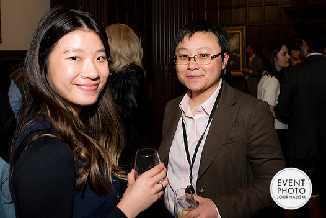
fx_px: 353
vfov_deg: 34.2
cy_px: 102
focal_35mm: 39
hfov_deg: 49.5
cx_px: 175
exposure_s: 1/125
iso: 800
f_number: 5
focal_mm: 26
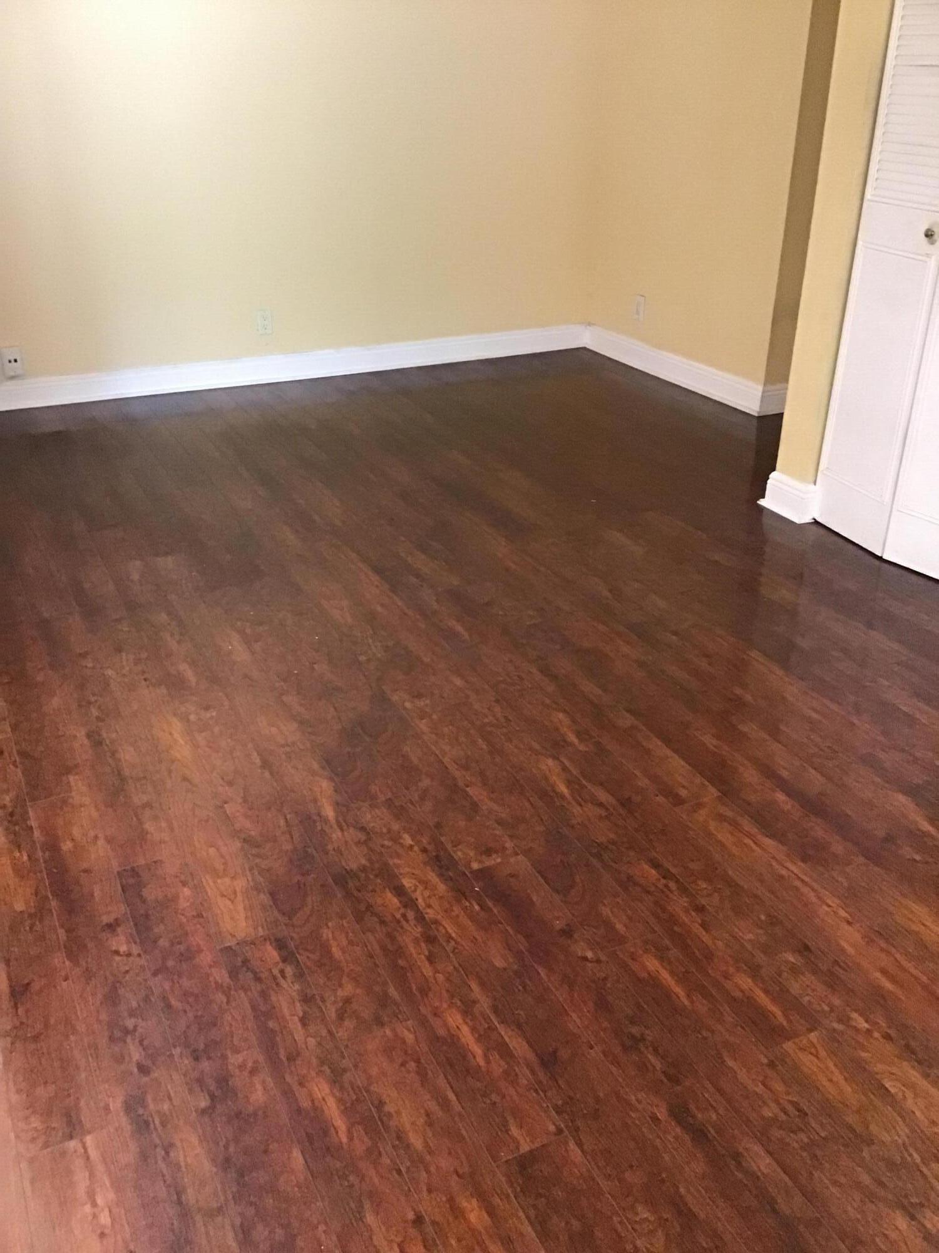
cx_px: 470
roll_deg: +0.1
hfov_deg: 45.4
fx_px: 1121
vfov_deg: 58.4
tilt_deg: -27.5
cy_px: 626
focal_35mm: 31
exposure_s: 1/15
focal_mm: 3.3
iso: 250
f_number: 2.4
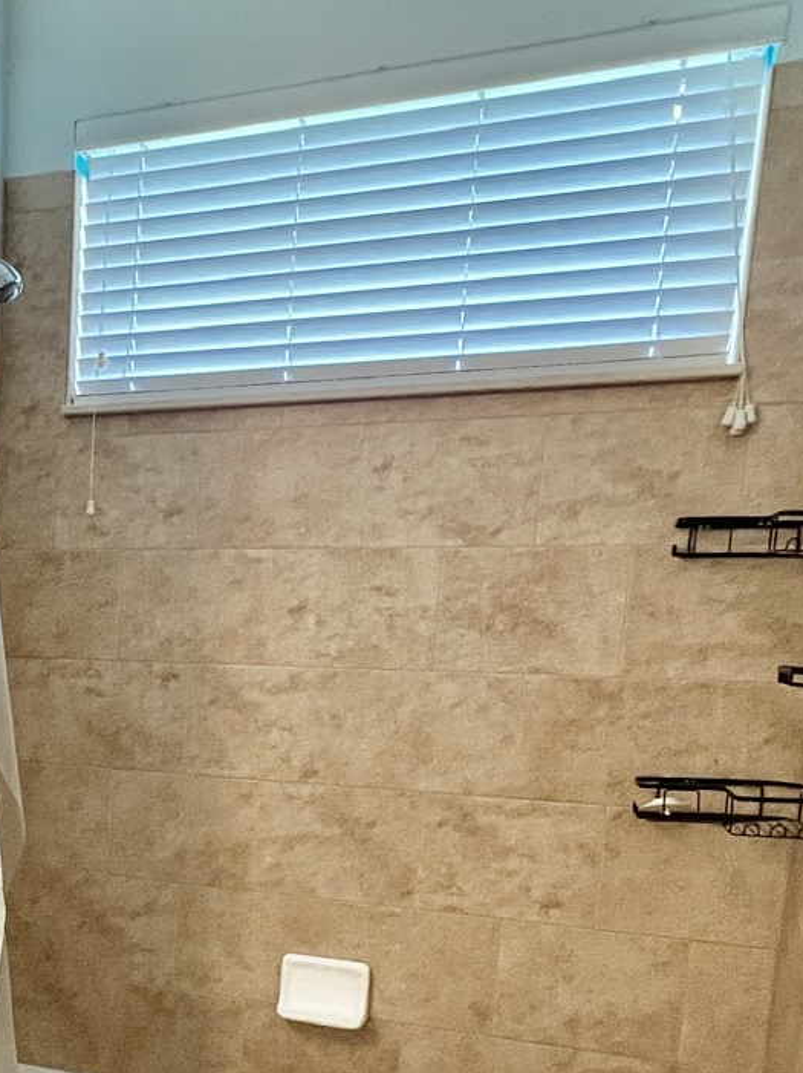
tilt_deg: -8.7
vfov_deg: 47.2
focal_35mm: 38
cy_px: 807
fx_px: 1176
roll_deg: -0.7
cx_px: -95
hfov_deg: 32.7
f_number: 1.8
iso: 200
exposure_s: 1/60
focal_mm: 1.57
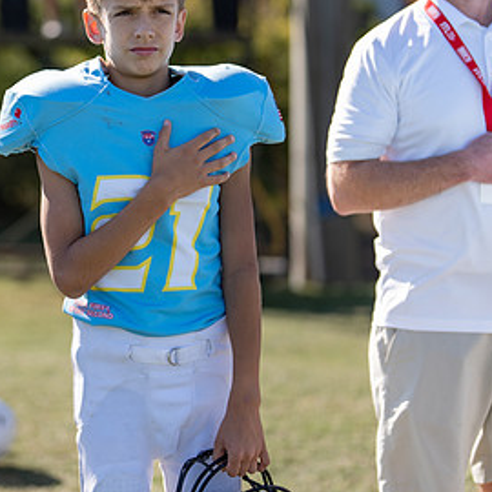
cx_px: 112
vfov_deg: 16.6
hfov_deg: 16.5
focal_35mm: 105
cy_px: 177
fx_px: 1688
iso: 100
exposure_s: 1/4000
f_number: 1.2
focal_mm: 50
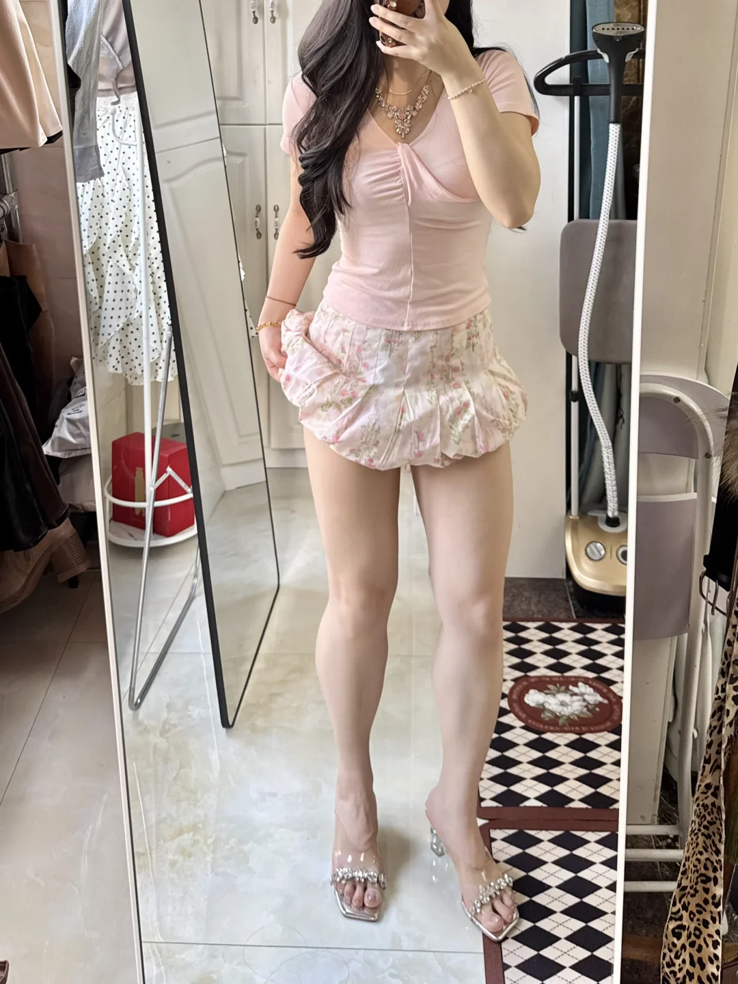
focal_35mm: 24
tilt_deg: -24.0
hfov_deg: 56.8
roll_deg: +0.3
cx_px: 369
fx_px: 682
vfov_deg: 71.6
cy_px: 492
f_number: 1.78
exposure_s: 1/50
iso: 160
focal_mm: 6.76
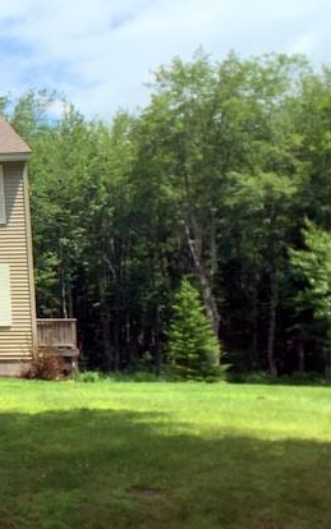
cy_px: 257
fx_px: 1096
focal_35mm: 76
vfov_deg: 27.1
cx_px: -300
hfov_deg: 14.6
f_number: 2.2
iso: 32
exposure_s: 1/2083
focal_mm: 4.15
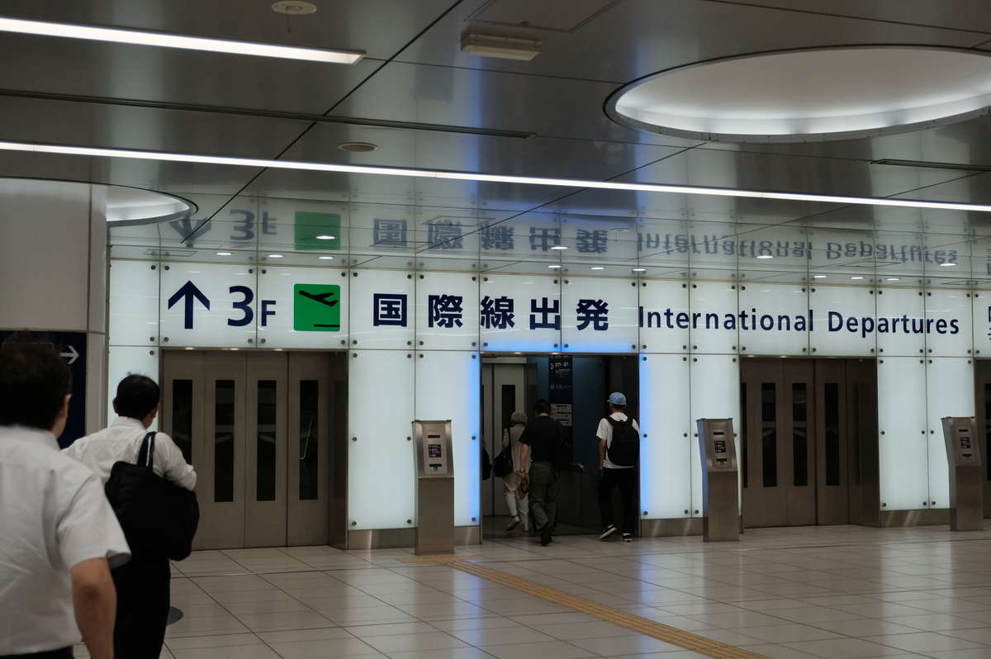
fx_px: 1238
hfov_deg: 43.6
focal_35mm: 45
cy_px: 330
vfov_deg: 29.8
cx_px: 496
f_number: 2.8
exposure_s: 1/900
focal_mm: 30.2
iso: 1600
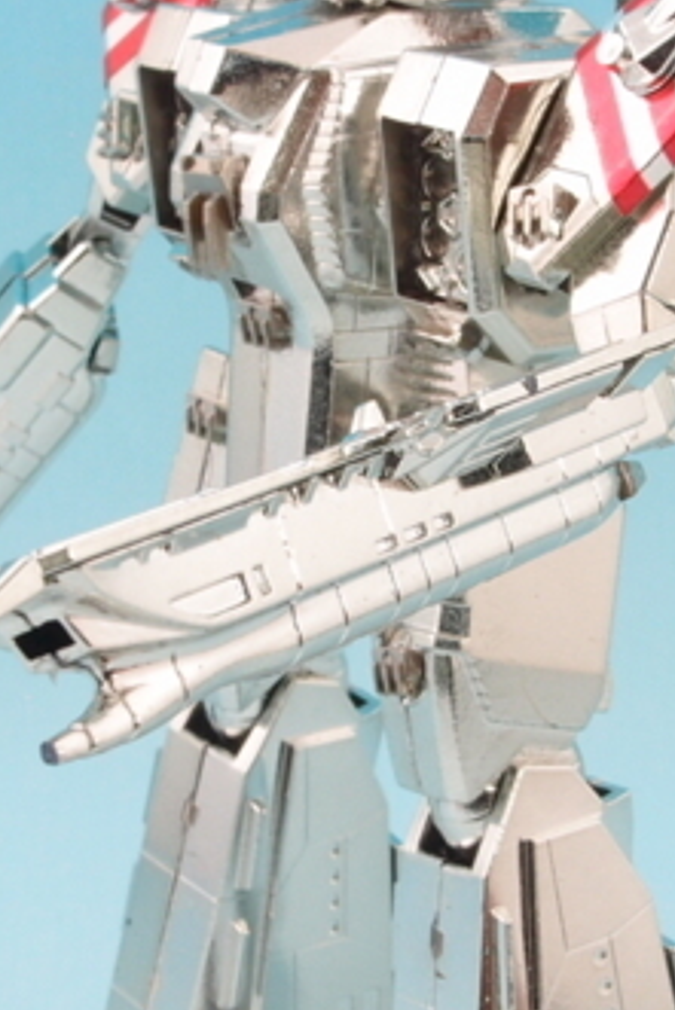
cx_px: 425
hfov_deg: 13.3
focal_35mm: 103
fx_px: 2894
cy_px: 616
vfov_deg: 19.8
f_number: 8
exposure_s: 1/1.3
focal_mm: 8.99
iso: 100
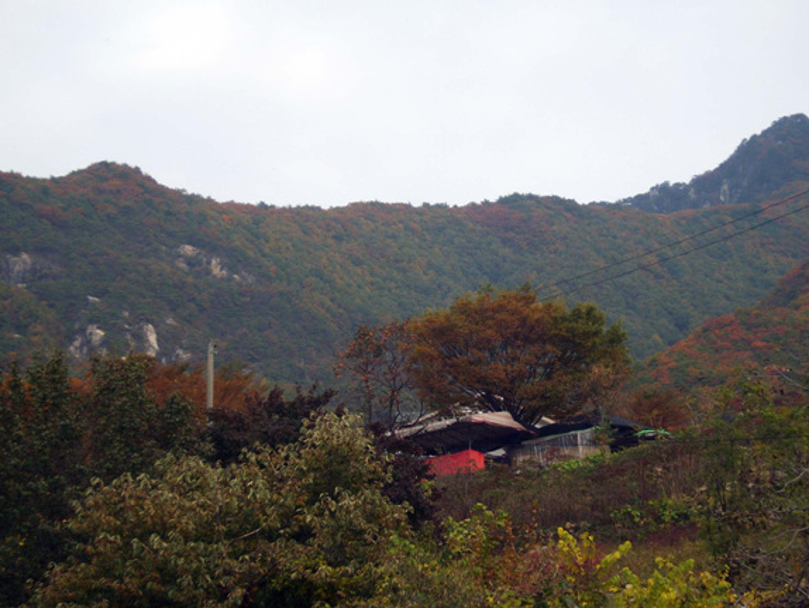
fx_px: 2338
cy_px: 320
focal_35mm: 100
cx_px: 452
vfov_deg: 14.8
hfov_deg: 19.6
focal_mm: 17
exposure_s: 1/350
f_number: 4.5
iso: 50
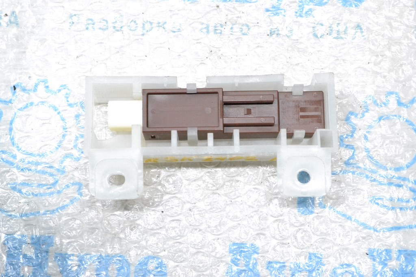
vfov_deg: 16.6
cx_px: 208
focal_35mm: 82
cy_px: 138
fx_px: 953
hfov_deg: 24.6
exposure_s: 1/160
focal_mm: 55
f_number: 9
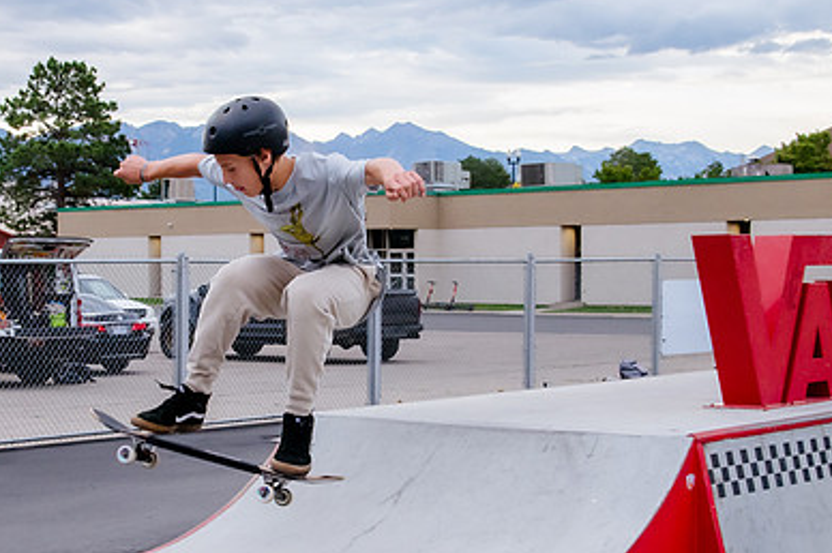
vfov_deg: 19.4
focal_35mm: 70
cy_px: 337
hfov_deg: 28.7
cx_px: 276
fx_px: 1616
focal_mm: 35
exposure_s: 1/400
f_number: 9
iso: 2500
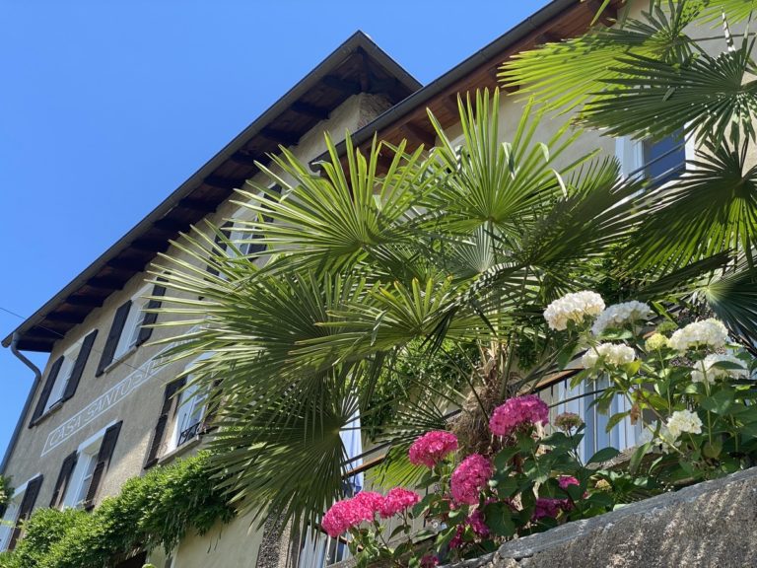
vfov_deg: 28.0
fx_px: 1137
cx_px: 378
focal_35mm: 52
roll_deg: -9.4
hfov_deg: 36.8
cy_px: 284
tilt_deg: +39.1
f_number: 2
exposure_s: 1/558
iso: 20
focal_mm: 6
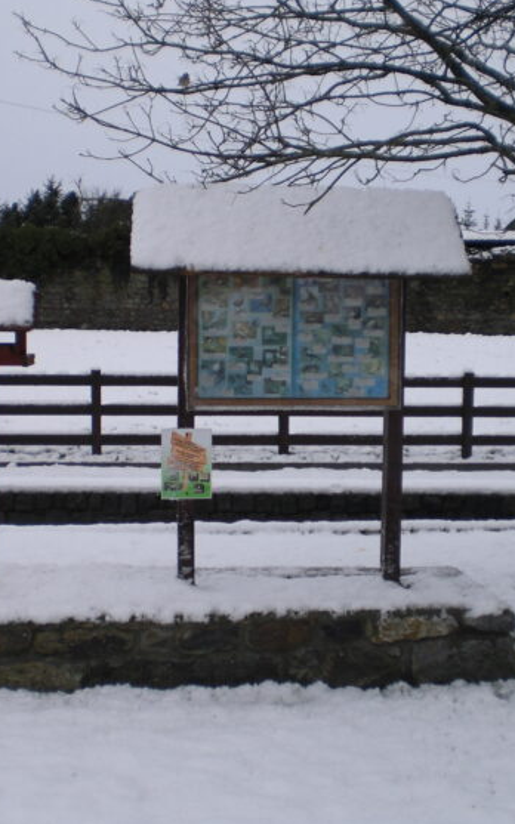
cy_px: 393
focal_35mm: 57
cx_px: 262
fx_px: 1280
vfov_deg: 35.7
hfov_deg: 22.7
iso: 50
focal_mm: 6.3
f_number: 3.1
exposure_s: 1/250
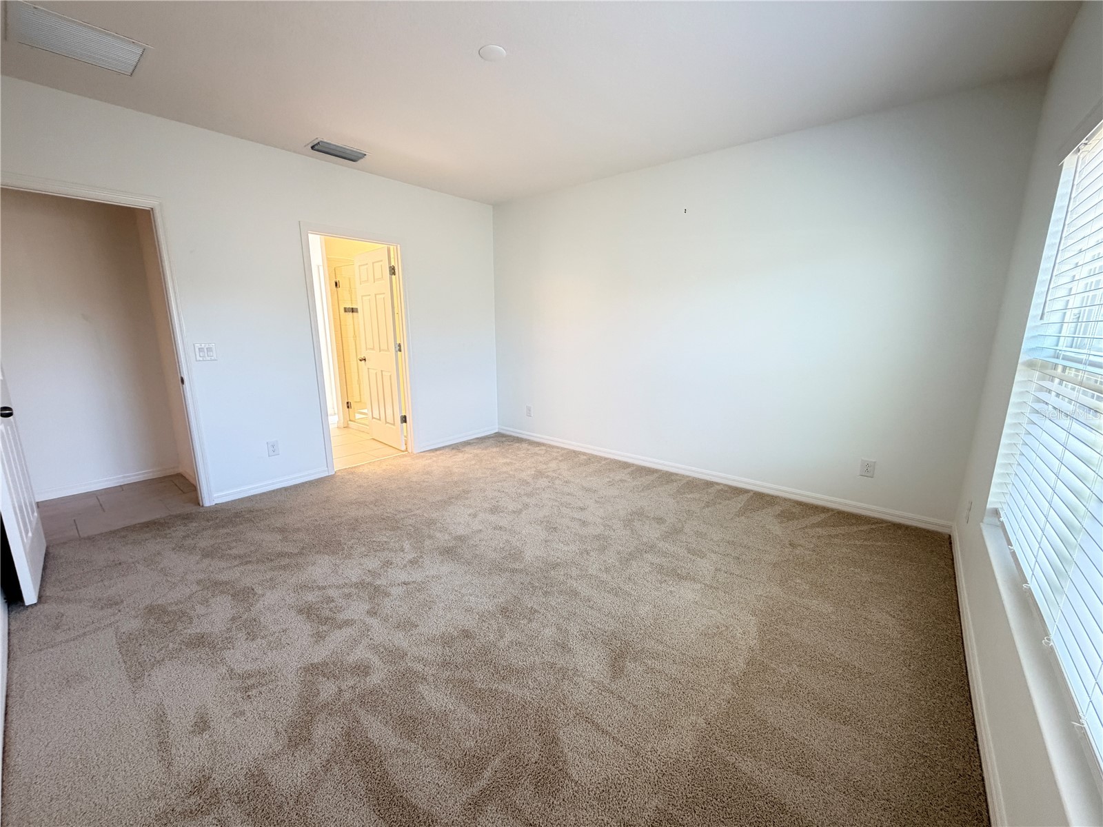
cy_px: 414
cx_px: 552
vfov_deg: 85.7
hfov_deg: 102.1
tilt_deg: -12.1
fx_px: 446
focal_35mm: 14
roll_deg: +0.2
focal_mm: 2.22
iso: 200
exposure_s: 1/60
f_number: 2.2
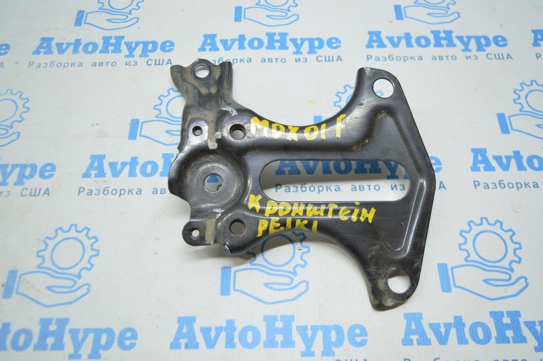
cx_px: 272
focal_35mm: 30
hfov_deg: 62.0
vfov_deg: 43.5
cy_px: 180
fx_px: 452
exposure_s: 1/60
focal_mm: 20
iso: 400
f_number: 3.5
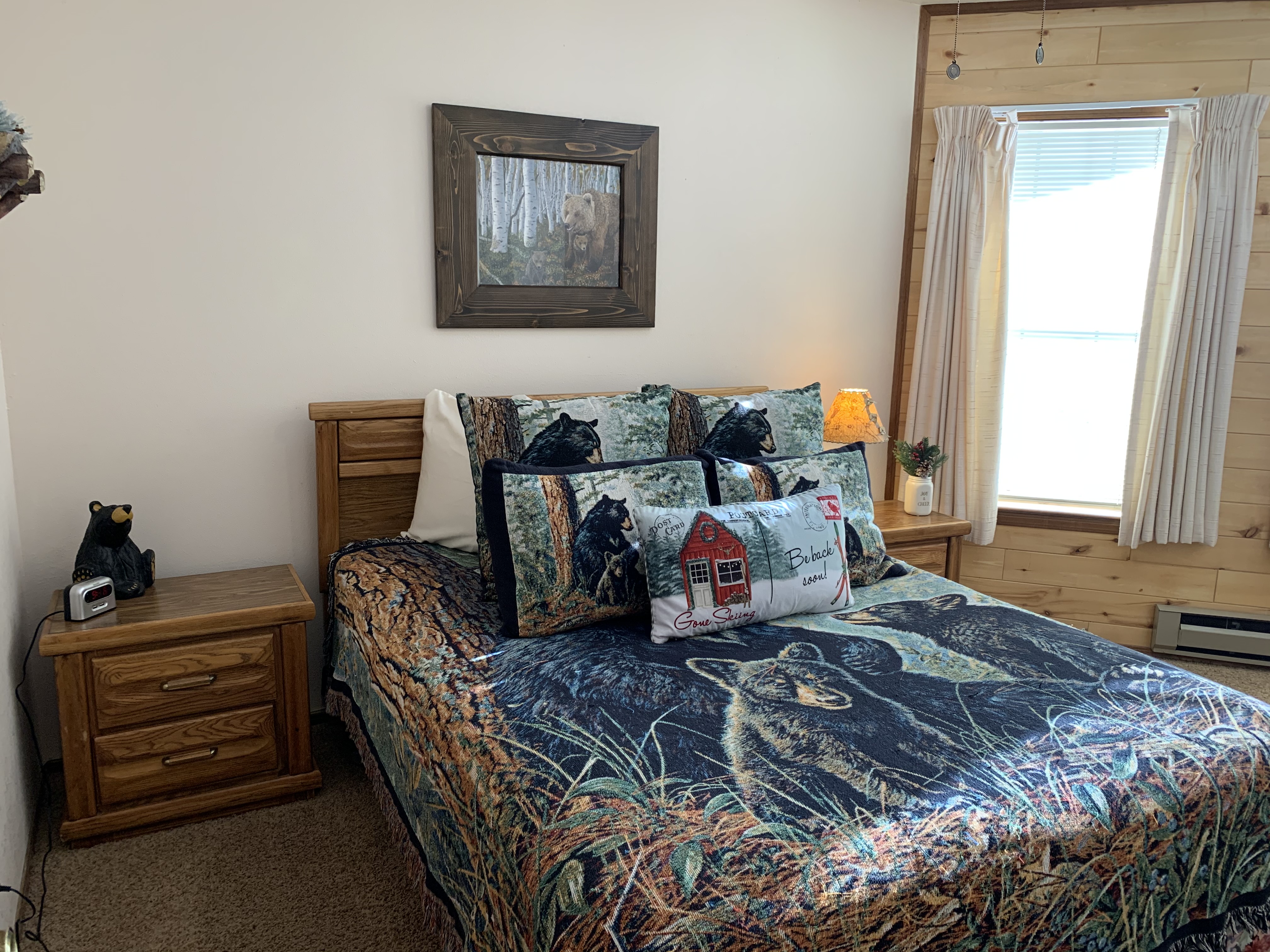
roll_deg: -0.2
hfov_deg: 67.3
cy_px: 476
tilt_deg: -10.6
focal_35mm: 26
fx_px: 954
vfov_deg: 53.1
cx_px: 635
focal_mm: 4.25
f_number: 1.8
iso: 100
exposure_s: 1/93
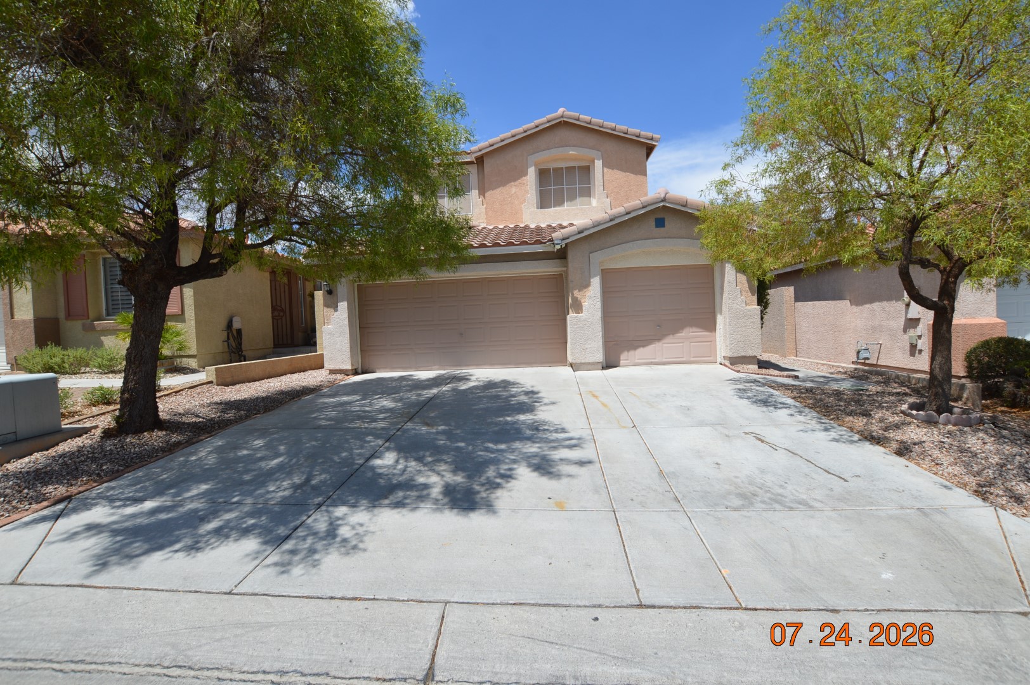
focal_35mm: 15
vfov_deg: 77.2
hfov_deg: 100.4
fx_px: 429
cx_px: 515
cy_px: 342
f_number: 8
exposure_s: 1/250
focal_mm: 10
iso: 100
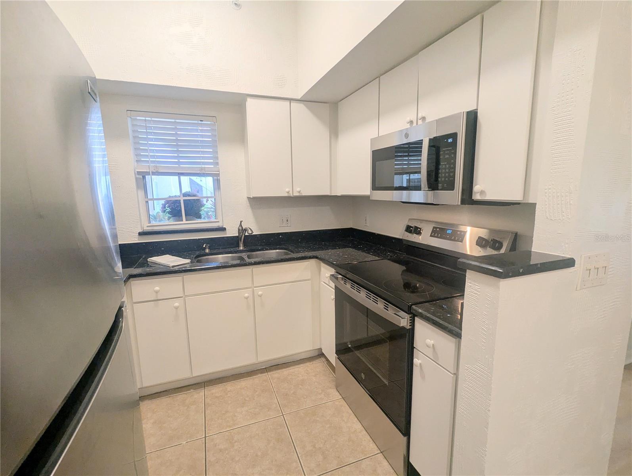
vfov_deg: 78.2
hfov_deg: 94.4
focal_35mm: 16
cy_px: 238
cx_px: 316
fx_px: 293
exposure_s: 1/60
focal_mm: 2.35
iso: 93
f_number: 2.2
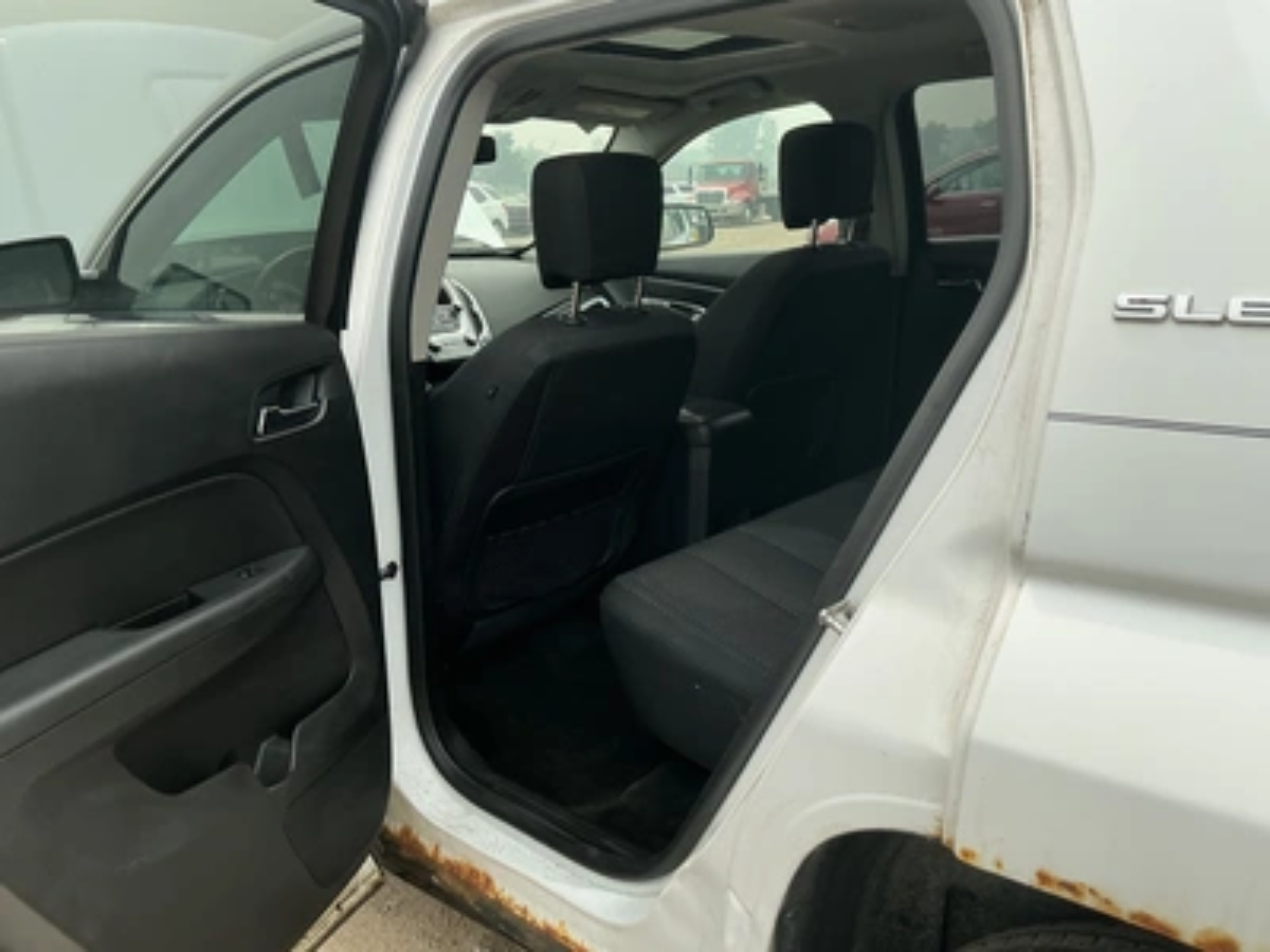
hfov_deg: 63.4
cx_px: 635
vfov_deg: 49.7
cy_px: 476
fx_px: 1027
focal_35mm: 28
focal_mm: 3
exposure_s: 1/855
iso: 25
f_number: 1.8
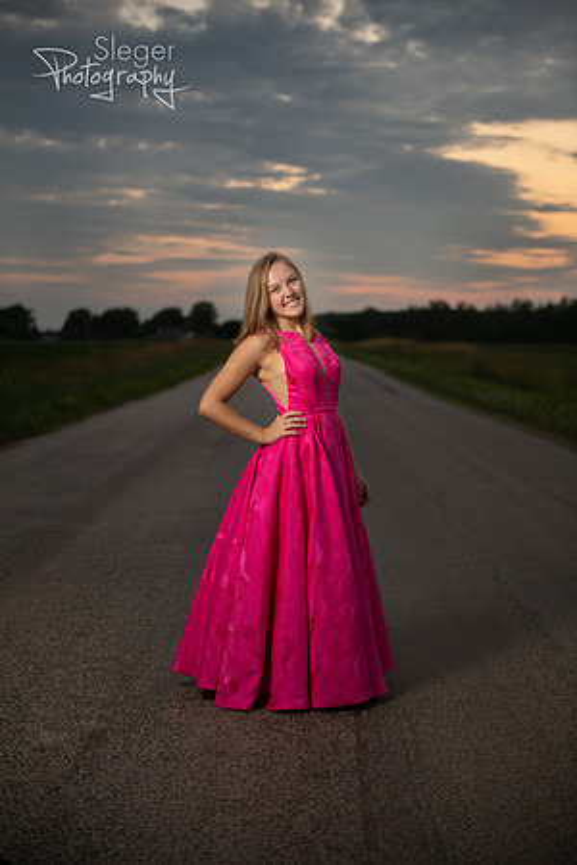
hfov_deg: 21.9
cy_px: 432
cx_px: 288
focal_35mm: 62
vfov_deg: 32.4
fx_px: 1490
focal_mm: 62
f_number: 2.8
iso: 100
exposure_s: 1/160
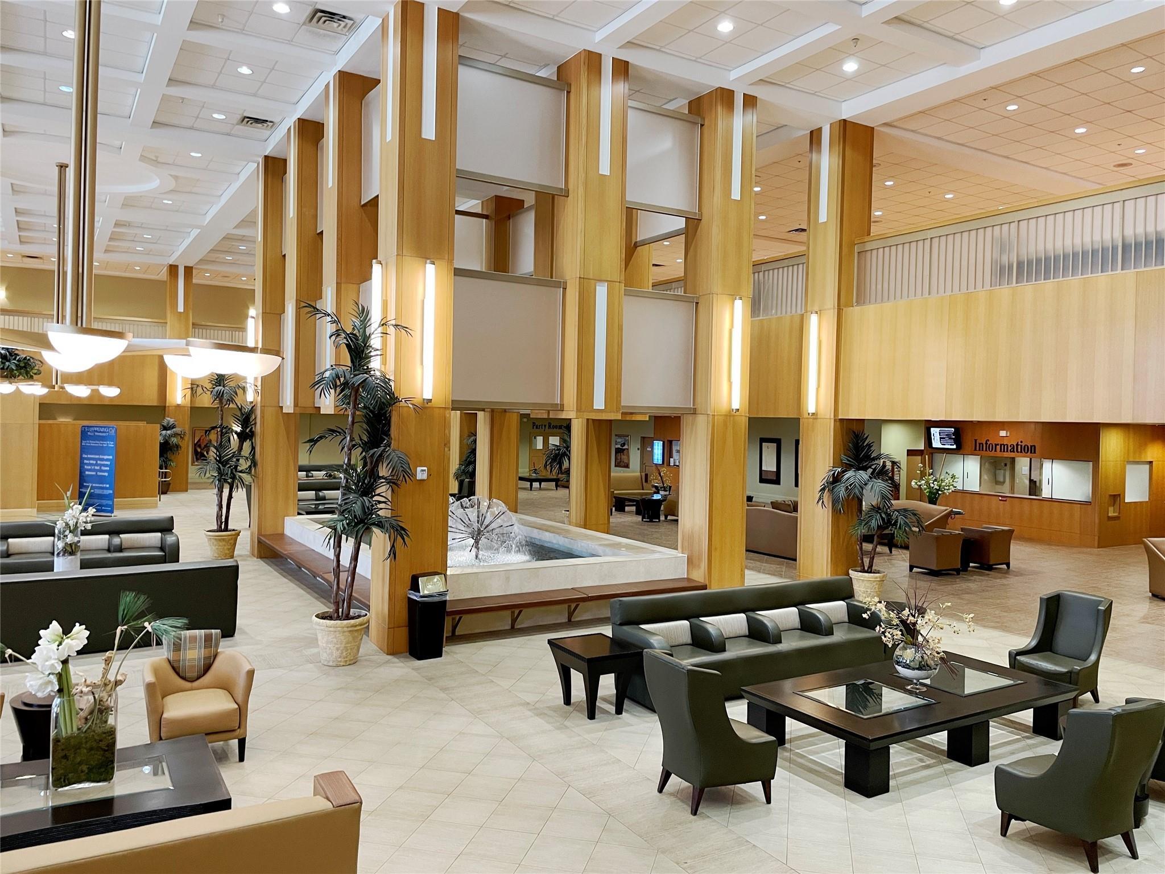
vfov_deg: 53.1
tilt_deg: -0.8
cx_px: 582
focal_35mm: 26
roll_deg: -1.0
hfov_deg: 67.3
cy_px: 437
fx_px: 875
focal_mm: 4.2
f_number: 1.6
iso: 125
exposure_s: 1/60
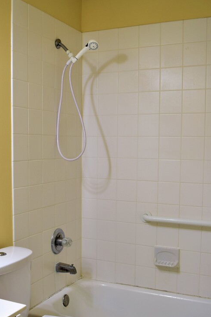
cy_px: 178
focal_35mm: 40
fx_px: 352
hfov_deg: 33.2
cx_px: 79
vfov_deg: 48.4
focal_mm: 18
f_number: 4.5
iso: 400
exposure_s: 1/80
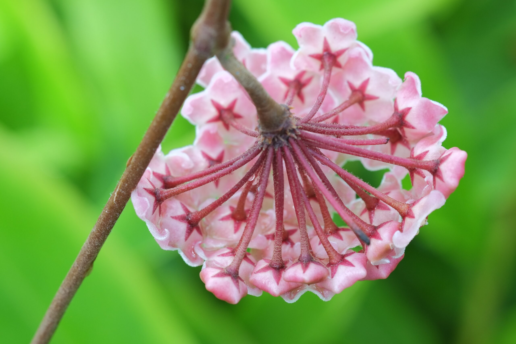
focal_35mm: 90
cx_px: 258
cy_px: 172
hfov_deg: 22.6
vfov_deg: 15.2
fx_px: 1290
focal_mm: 60
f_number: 5.6
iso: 800
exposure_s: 1/140
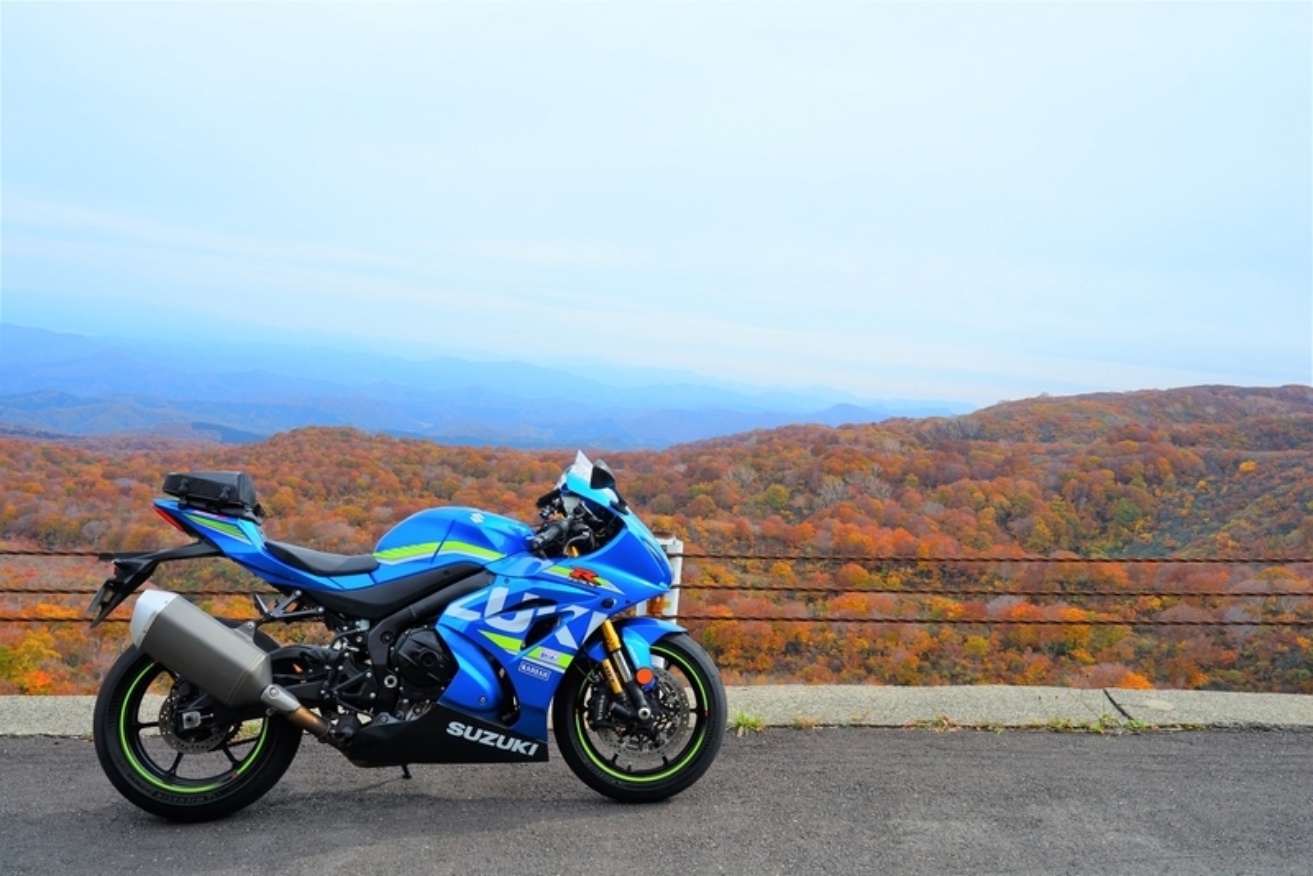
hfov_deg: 60.3
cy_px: 438
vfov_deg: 42.4
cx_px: 656
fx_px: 1131
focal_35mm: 31
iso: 100
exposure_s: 1/125
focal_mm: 31
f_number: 9.5
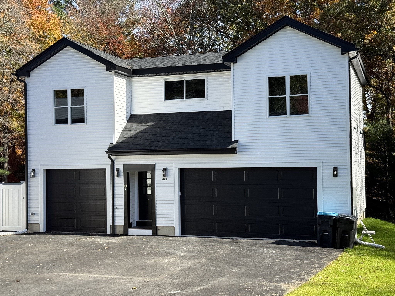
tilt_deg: +1.6
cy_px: 148
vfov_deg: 30.3
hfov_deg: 39.7
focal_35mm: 48
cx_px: 198
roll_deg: +1.2
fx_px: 548
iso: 64
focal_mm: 6.76
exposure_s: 1/1980
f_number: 1.78
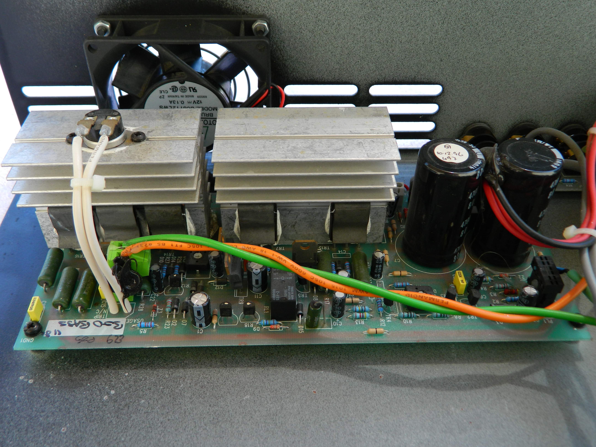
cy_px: 224
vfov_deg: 40.7
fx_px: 603
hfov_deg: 52.6
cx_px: 298
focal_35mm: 35
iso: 80
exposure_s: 1/100
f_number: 3.3
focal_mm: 6.2
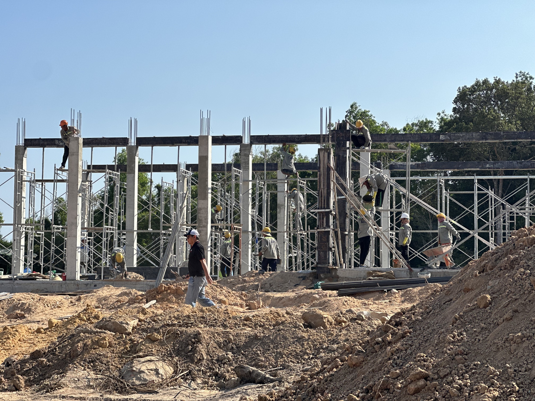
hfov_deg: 25.3
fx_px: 1190
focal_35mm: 77
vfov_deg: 19.1
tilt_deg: +3.0
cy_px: 200
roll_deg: -0.2
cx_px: 268
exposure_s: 1/717
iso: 32
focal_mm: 9
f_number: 2.8
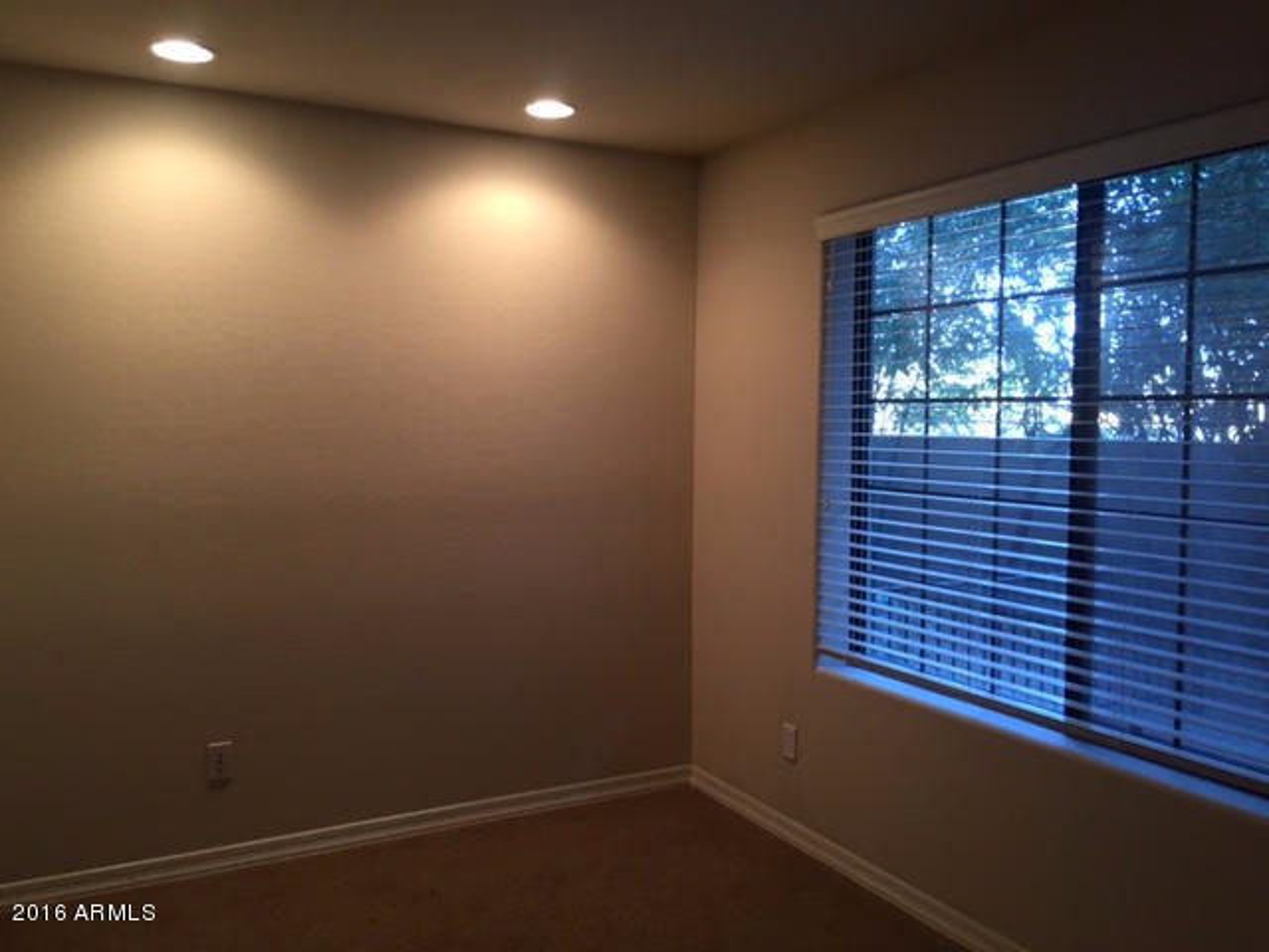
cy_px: 476
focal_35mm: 29
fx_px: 1063
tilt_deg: -4.8
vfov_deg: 48.2
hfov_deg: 61.7
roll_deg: +0.0
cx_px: 634
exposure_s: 1/30
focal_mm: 4.15
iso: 125
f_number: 2.2
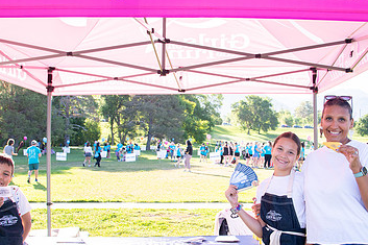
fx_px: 439
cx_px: 217
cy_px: 153
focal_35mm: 43
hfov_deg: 45.2
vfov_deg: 31.0
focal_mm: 24
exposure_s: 1/250
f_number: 7.1
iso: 500
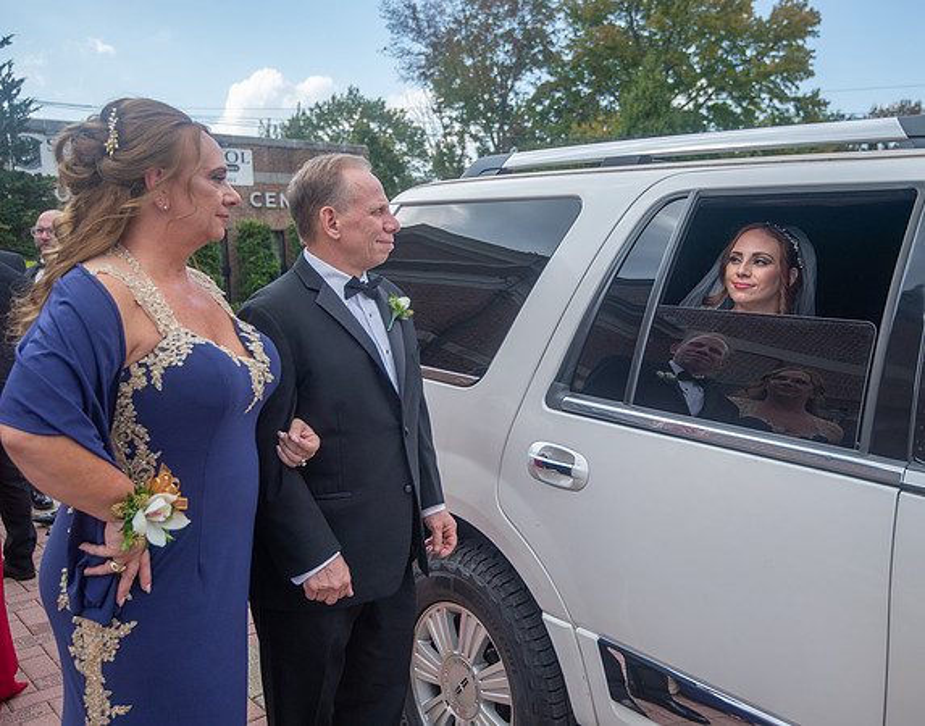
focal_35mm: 35
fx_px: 939
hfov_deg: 52.3
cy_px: 363
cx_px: 527
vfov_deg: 42.3
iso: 400
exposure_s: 1/1250
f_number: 4
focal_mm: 31
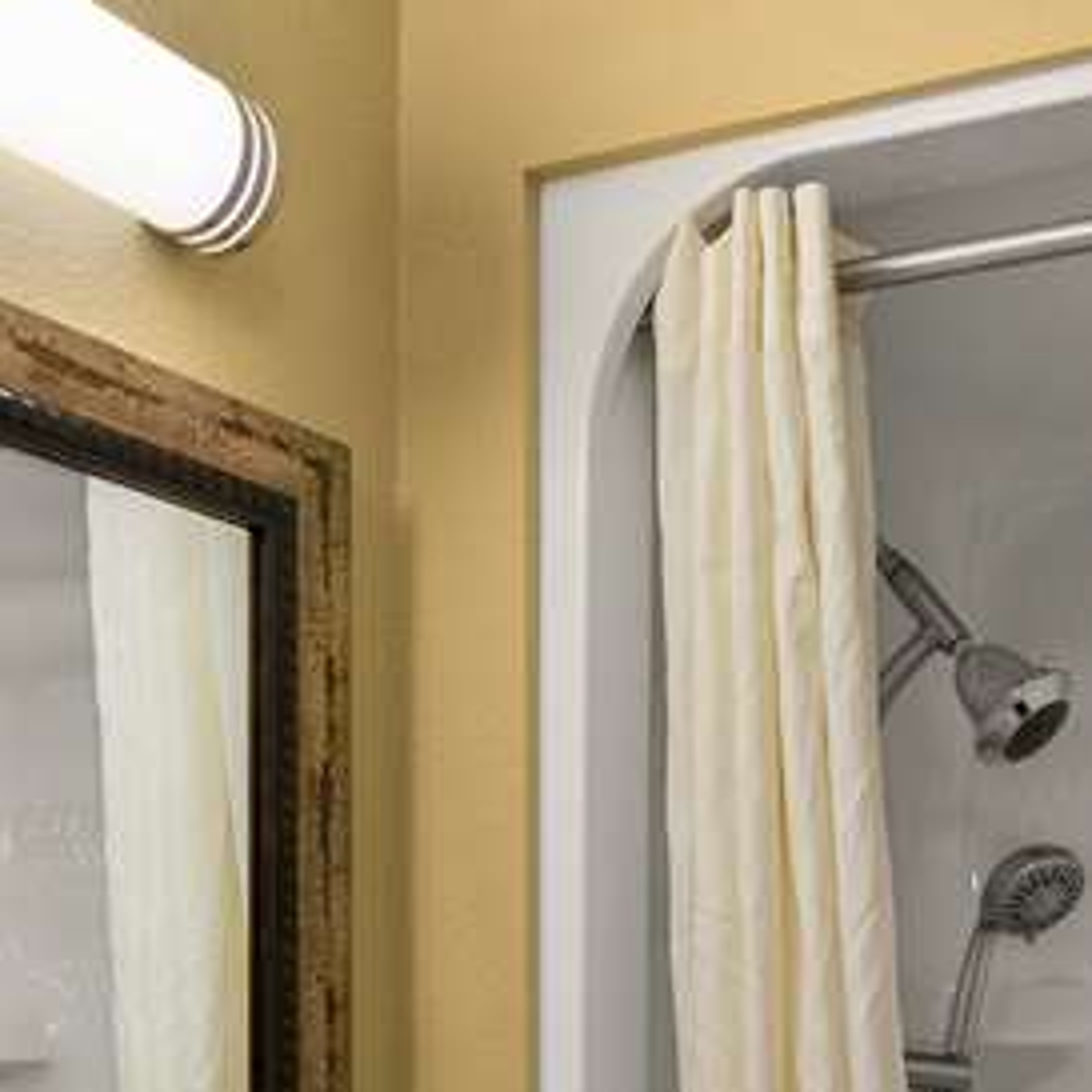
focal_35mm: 51
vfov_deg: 30.0
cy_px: 1204
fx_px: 1820
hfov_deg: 31.0
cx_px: 1082
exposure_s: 1/3.33
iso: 200
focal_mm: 16
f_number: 8
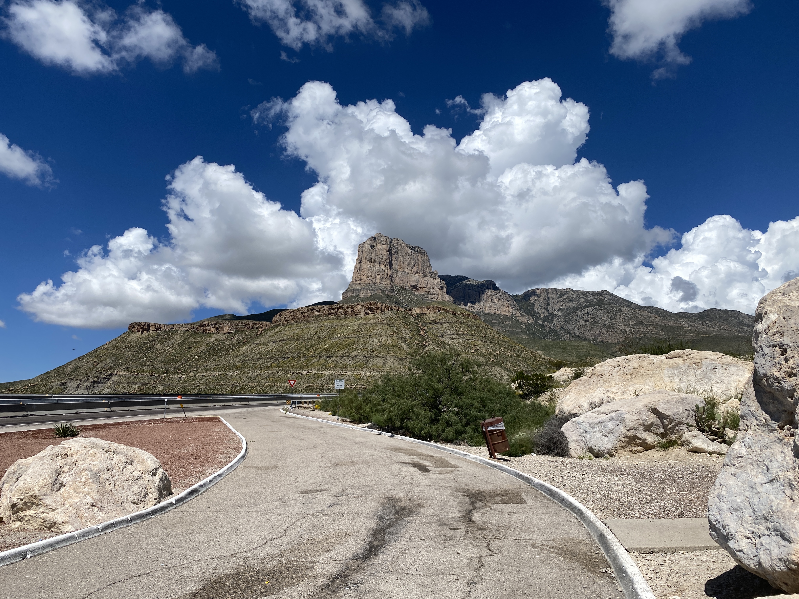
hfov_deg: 67.3
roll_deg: -1.1
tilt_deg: +11.9
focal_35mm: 26
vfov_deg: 53.1
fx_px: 600
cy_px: 300
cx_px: 400
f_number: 1.8
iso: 32
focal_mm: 4.25
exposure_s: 1/7194
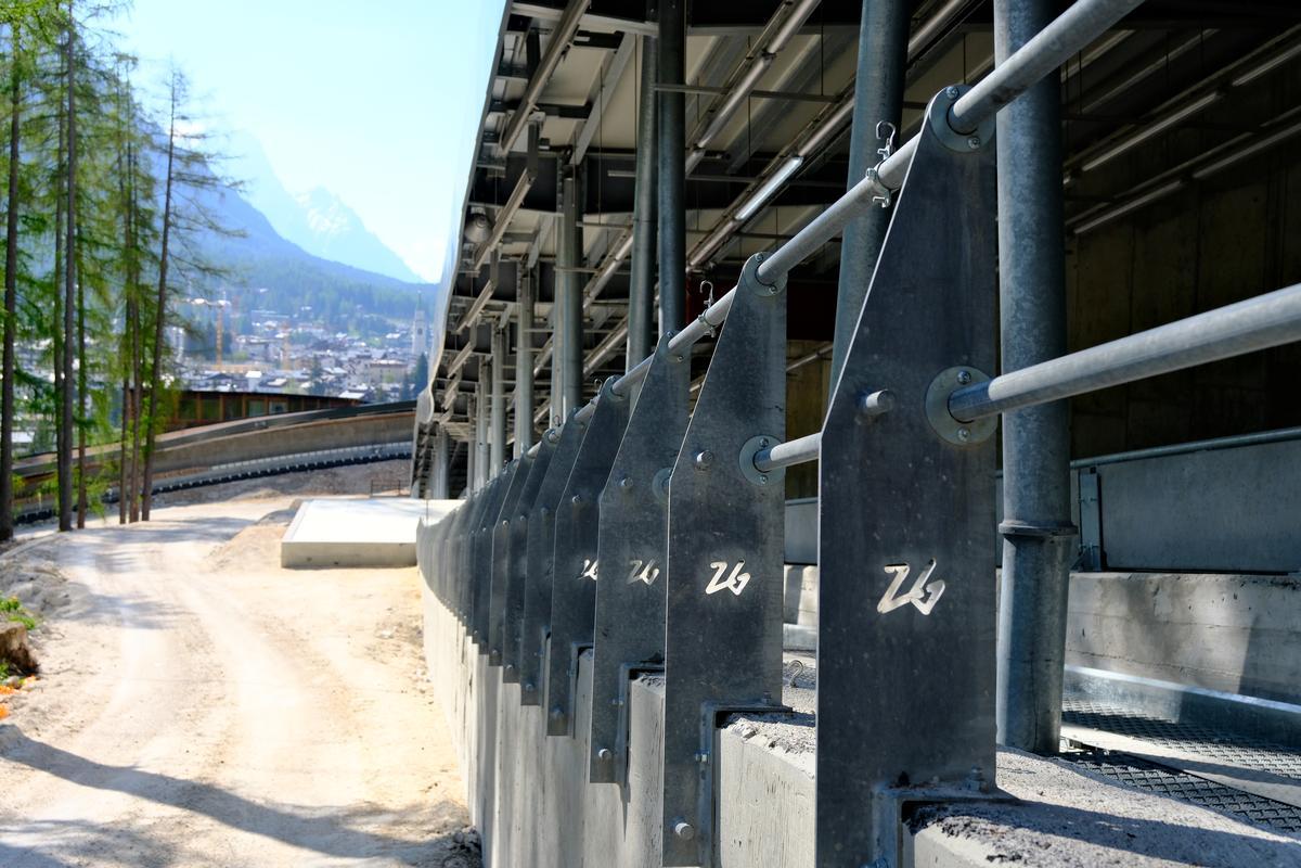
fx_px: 1337
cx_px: 650
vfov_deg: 35.9
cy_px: 434
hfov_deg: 51.9
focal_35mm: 37
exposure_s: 1/600
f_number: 5.6
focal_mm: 24.8
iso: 320
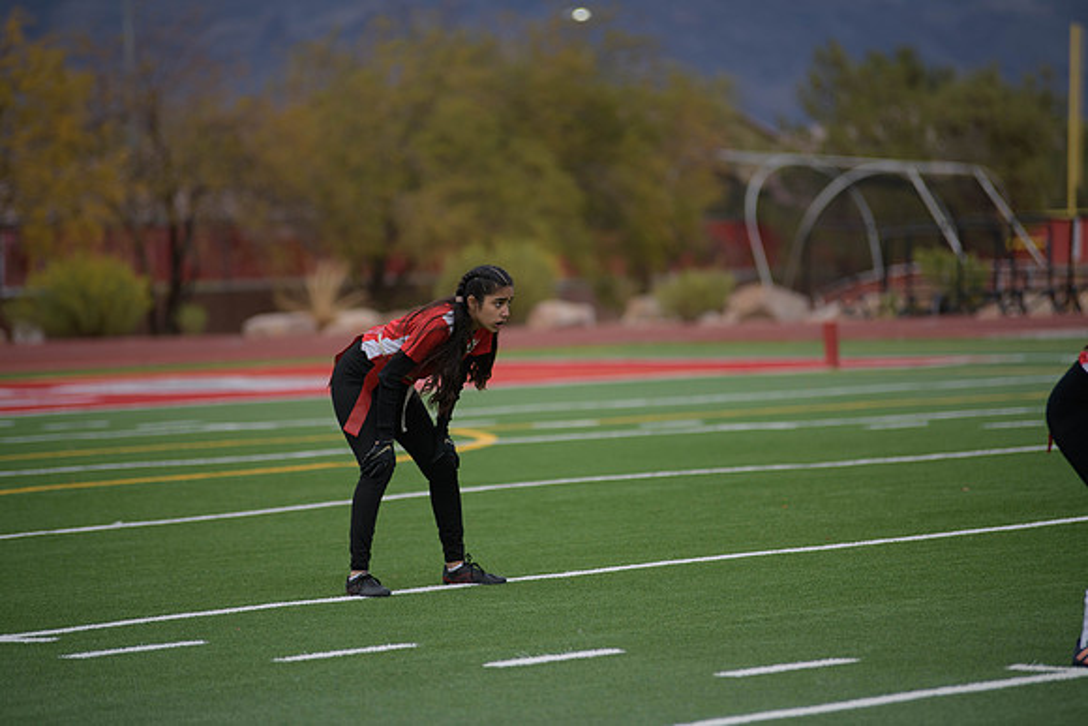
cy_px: 363
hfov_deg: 10.3
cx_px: 544
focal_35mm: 200
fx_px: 6046
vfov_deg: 6.9
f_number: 2.8
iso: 125
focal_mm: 200
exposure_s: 1/200
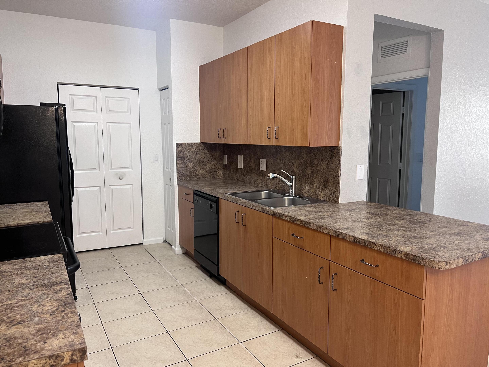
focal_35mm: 26
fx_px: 367
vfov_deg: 53.1
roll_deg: +0.2
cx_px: 244
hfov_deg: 67.3
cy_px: 184
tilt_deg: -7.6
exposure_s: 1/60
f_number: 1.6
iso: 125
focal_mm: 5.1
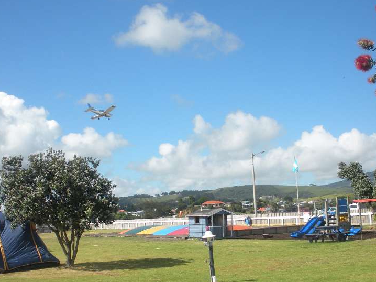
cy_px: 151
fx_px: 423
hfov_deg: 47.9
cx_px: 195
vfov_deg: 36.8
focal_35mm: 39
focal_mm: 6.3
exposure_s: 1/805
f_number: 3.5
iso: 64
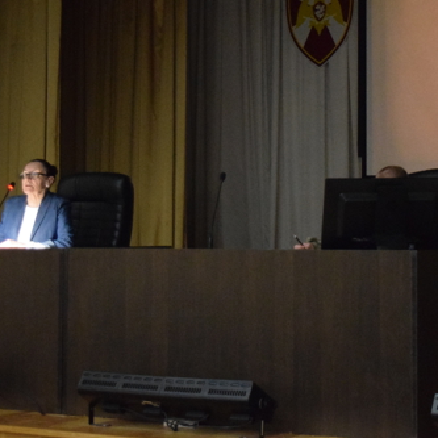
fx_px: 1273
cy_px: 138
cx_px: 389
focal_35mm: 89
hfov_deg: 19.2
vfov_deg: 19.4
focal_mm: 31
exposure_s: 1/50
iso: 6400
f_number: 4.2
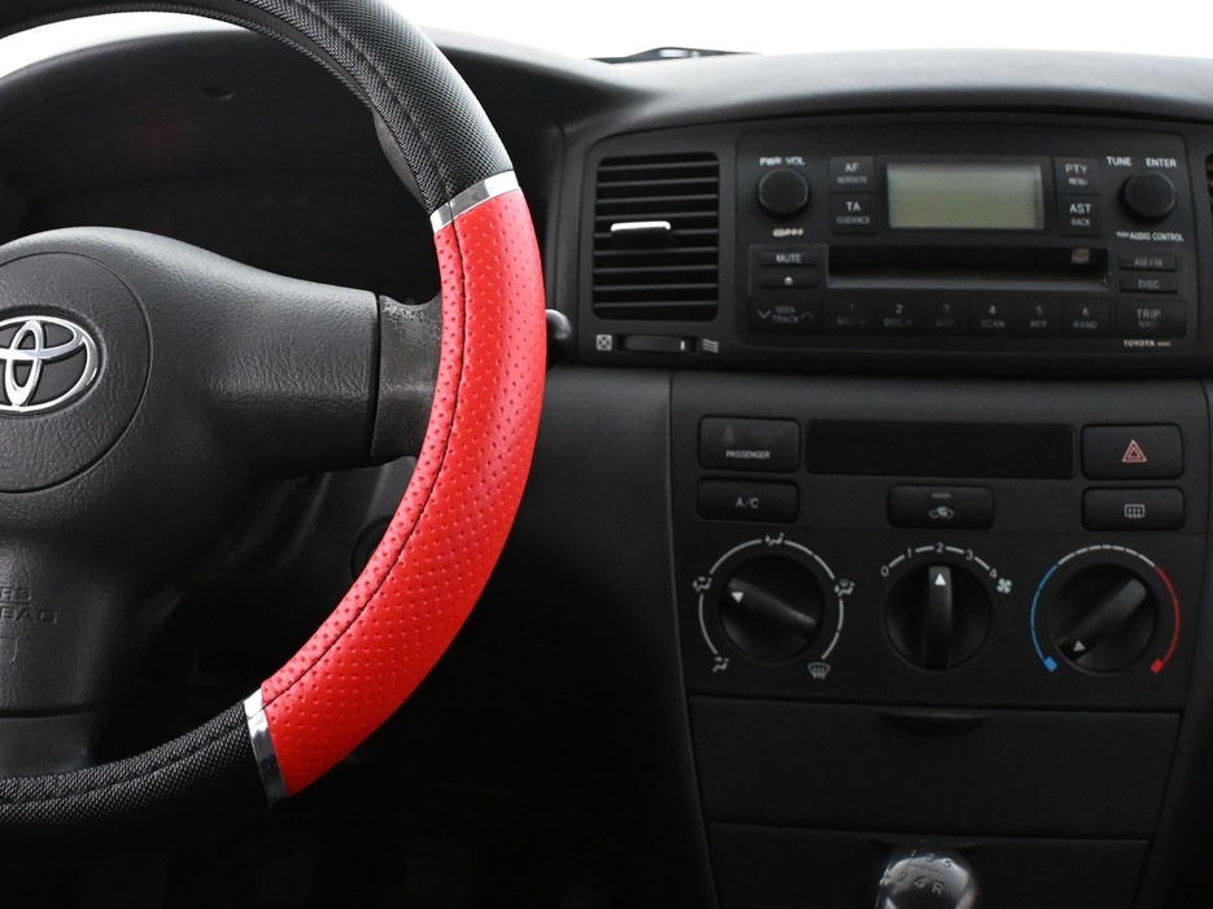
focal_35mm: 76
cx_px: 376
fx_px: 2672
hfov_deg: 25.4
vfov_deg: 19.3
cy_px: 360
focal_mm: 30.5
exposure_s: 1/60
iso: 3600
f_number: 4.8
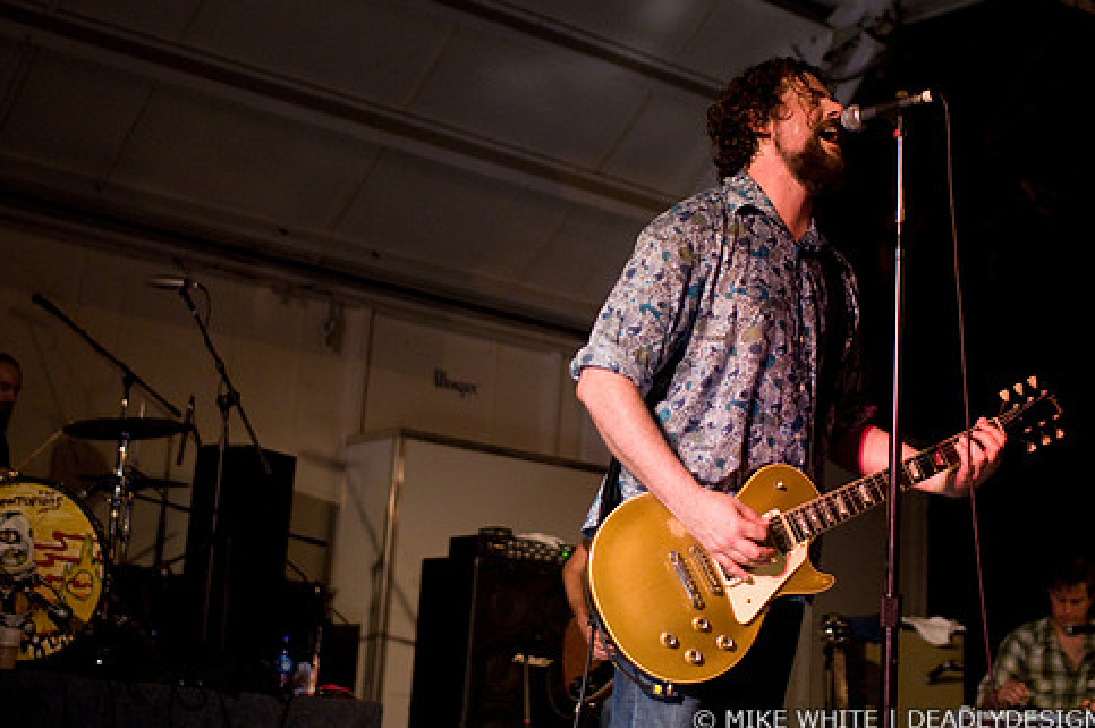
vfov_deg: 25.0
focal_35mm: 54
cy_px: 303
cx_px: 537
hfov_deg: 36.9
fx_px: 1641
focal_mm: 30
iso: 1000
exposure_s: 1/160
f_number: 1.8
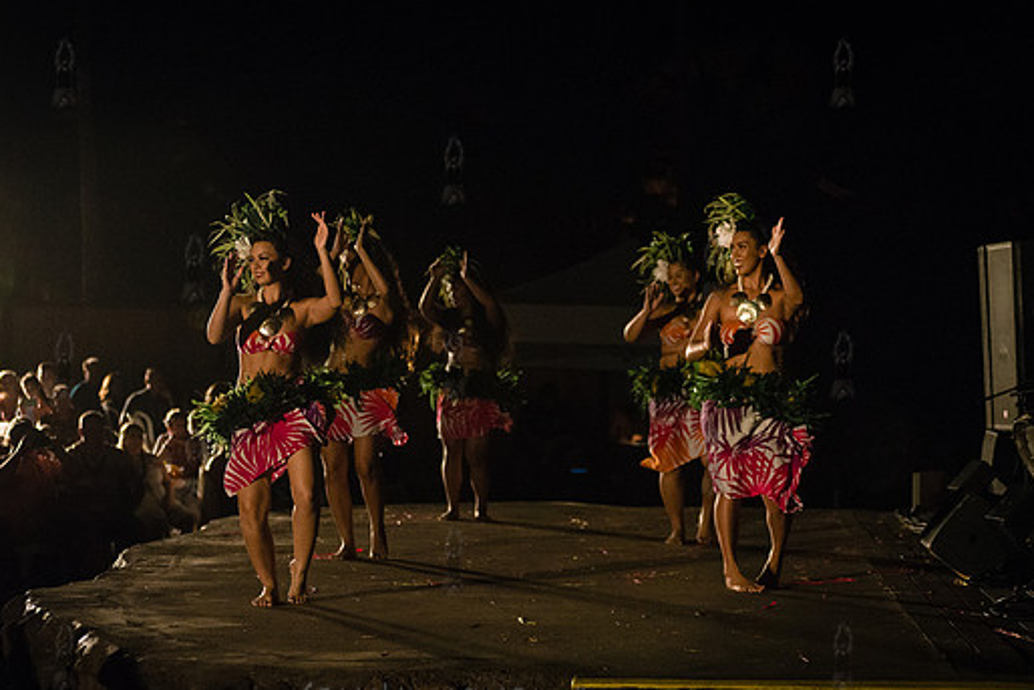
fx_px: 2700
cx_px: 453
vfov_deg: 14.6
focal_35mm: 94
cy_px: 363
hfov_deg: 21.7
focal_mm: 80
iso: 4000
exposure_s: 1/320
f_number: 2.8
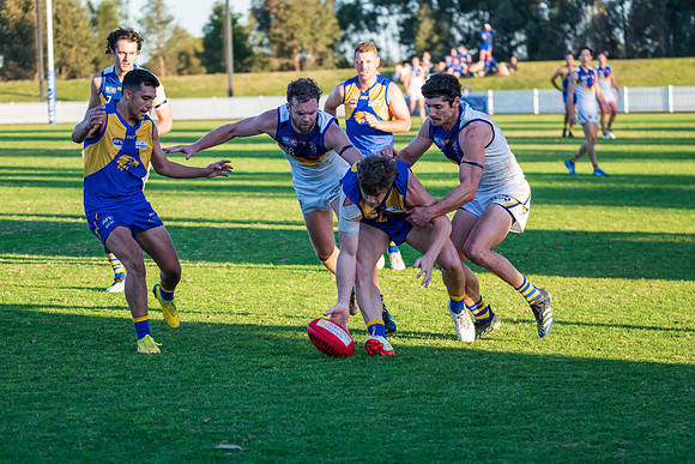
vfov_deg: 9.2
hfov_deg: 13.7
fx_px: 2896
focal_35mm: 150
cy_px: 232
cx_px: 348
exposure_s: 1/1000
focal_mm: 150
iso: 1000
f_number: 6.3
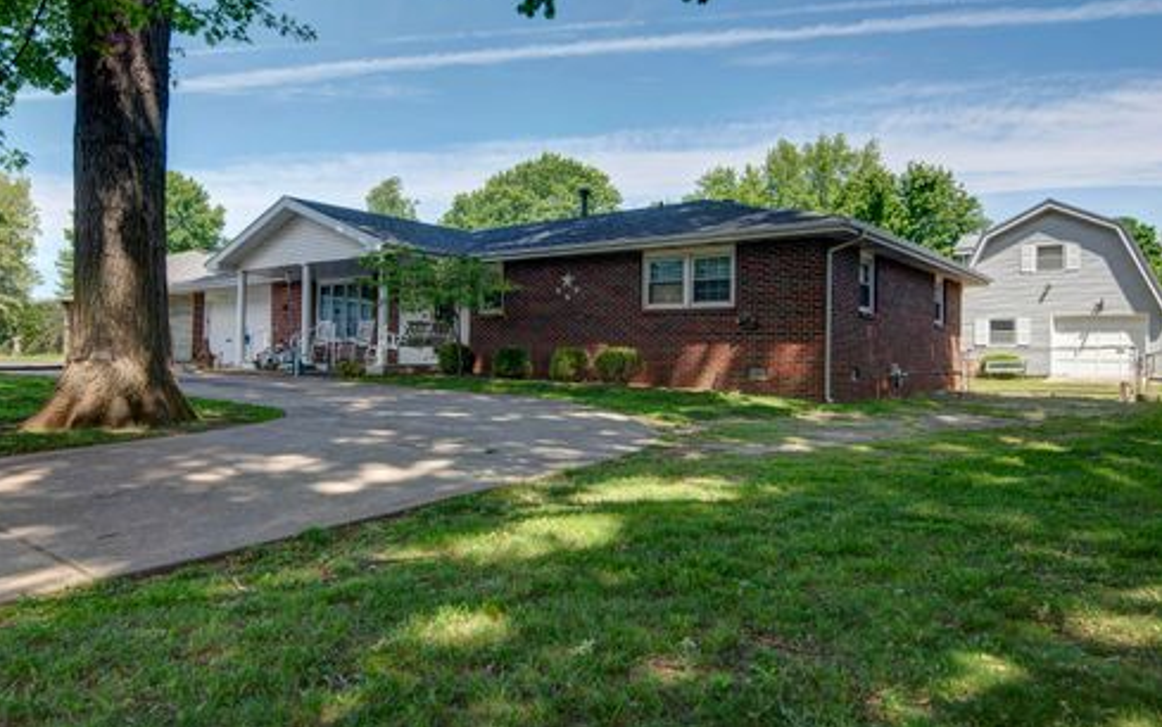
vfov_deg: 49.3
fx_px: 792
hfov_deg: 72.5
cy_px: 339
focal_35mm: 25
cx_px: 573
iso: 100
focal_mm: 24
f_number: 6.3
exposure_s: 1/160
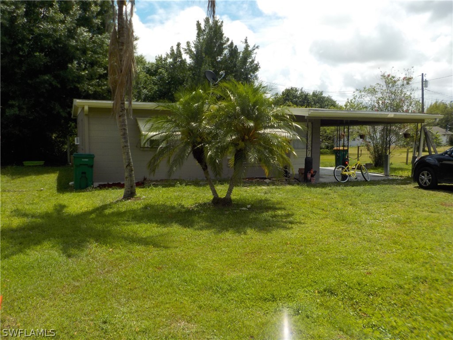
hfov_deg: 60.0
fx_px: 393
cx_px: 226
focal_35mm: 30
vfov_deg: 46.8
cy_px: 170
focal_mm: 4.1
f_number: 3.3
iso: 125
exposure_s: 1/1250
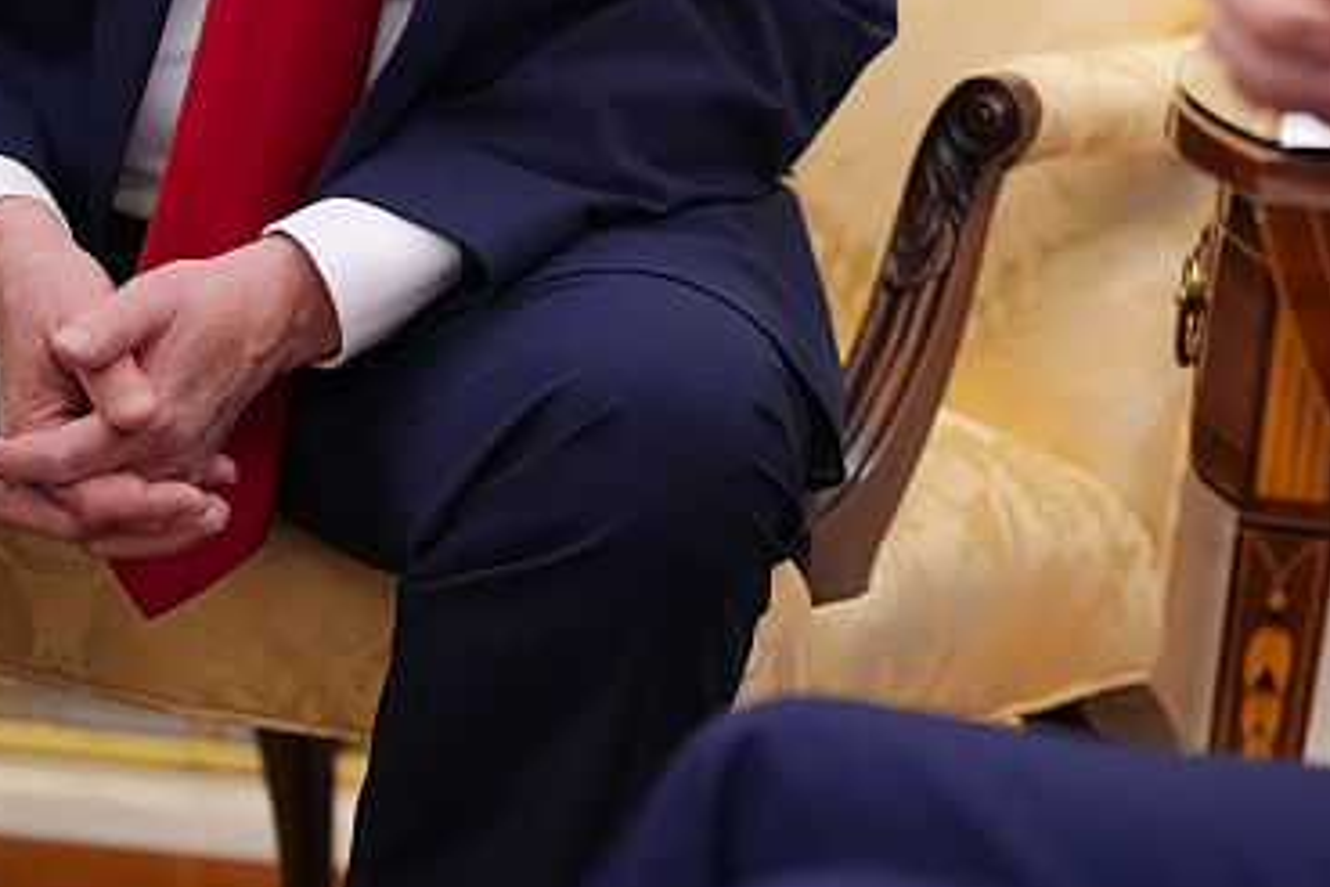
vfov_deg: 7.0
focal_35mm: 194
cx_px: 1474
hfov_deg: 10.5
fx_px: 7167
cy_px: -74
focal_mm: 70
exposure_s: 1/1000
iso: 4000
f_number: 2
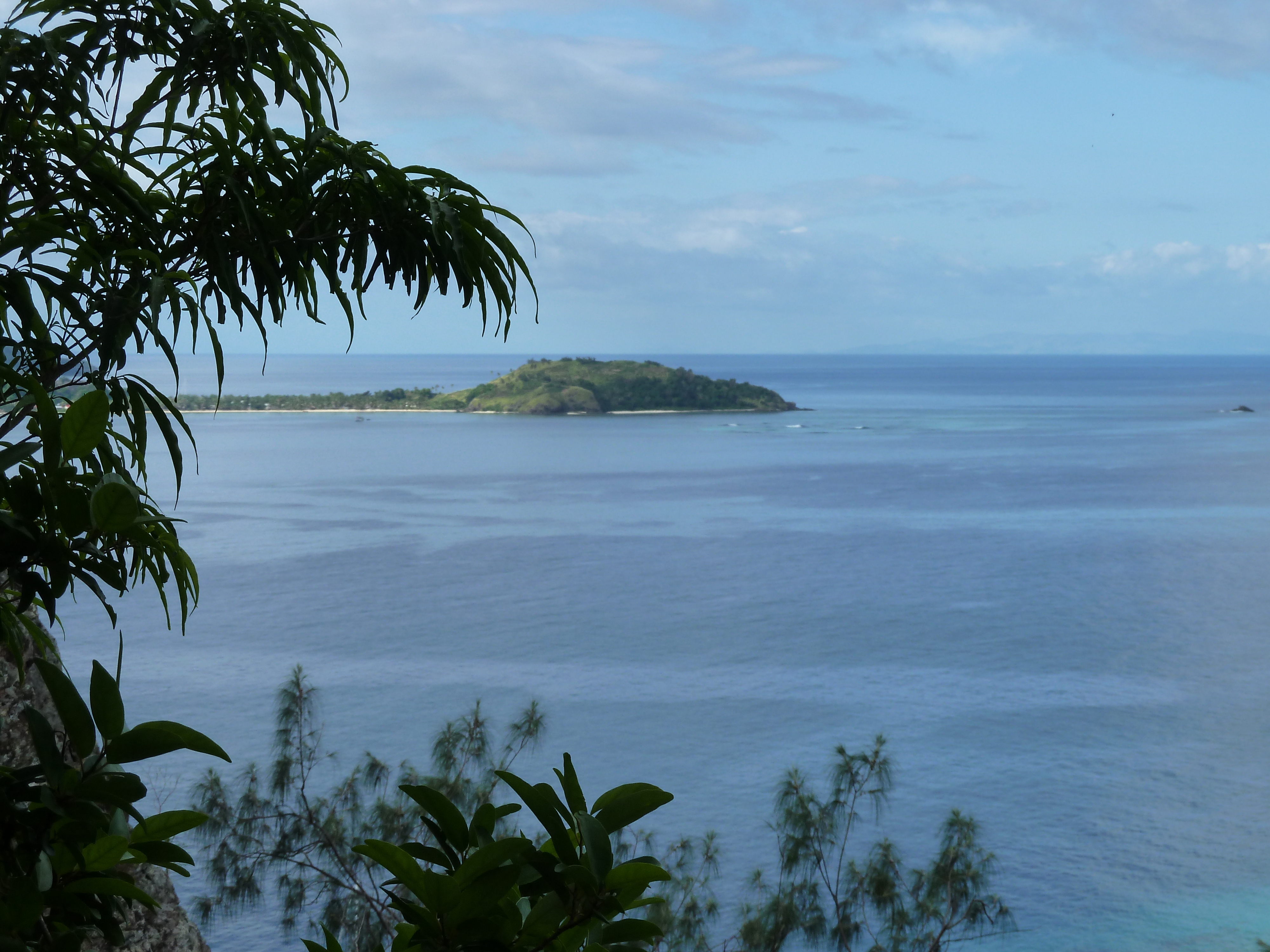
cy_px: 476
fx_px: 3045
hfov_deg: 23.6
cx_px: 635
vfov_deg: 17.8
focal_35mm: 83
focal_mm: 13.7
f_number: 5
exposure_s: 1/400
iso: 125
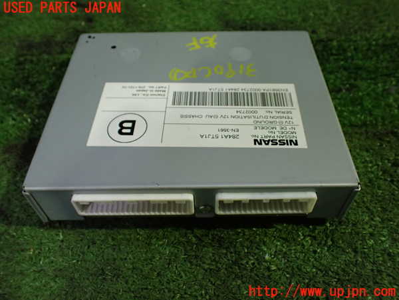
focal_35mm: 30
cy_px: 150
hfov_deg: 60.0
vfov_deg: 46.8
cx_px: 200
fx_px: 346
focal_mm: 5.4
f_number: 2.3
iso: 800
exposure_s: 1/125
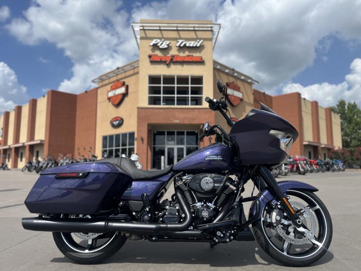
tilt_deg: +6.6
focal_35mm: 26
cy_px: 136
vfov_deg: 53.1
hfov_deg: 67.3
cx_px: 180
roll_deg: -0.4
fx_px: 271
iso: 50
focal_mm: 5.1
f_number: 1.6
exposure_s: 1/3745
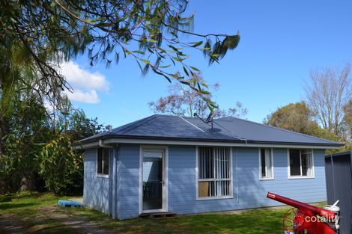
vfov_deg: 38.3
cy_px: 117
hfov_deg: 55.1
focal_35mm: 34
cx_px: 176
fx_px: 337
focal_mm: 23
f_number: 8
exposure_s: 1/250
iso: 100
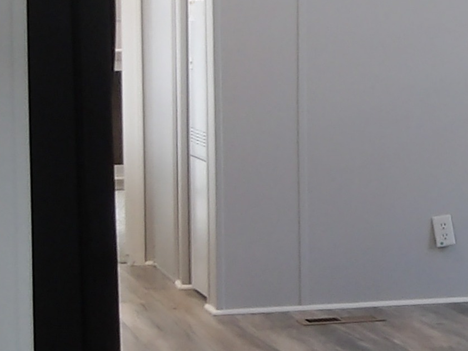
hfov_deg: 13.3
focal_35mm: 139
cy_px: 171
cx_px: 735
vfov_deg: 10.7
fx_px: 1880
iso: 115
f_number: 3
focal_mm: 4.9
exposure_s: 1/30
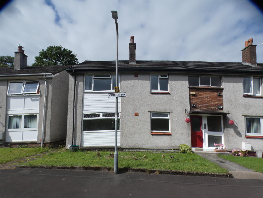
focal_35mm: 20
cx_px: 132
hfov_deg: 81.7
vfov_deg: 66.0
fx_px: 152
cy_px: 99
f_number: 4.5
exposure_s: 1/1000
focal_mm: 3.6
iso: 80
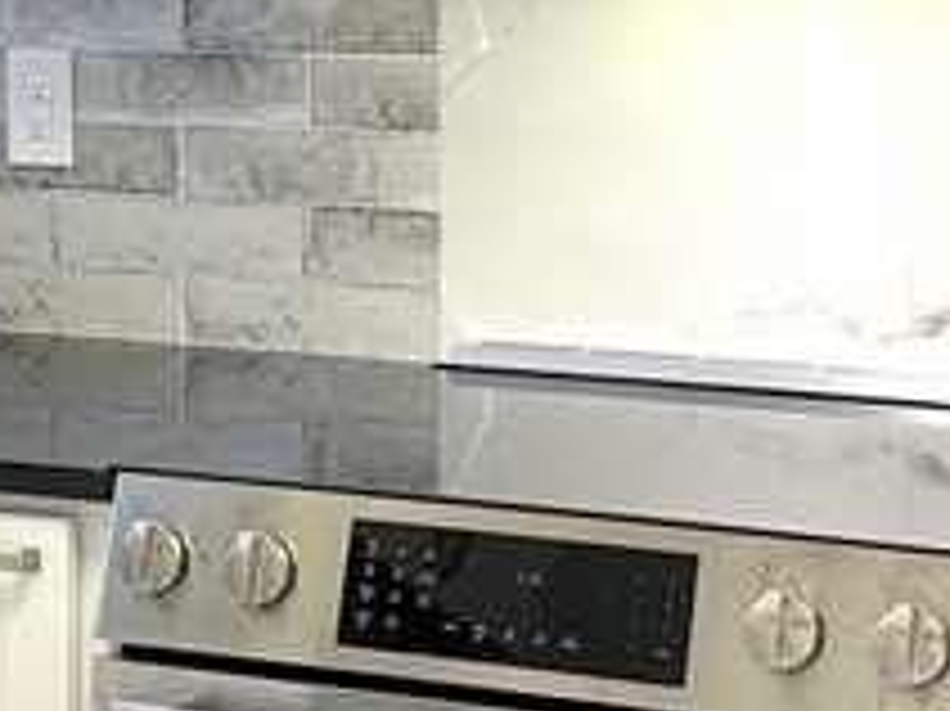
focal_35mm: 126
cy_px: 63
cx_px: 446
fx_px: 3456
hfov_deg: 15.7
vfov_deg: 11.7
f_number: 1.5
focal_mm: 5.7
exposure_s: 1/60
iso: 80
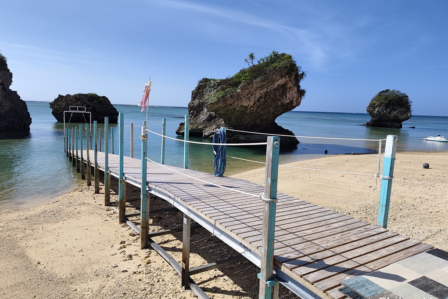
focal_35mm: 24
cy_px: 150
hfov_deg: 73.8
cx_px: 224
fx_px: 299
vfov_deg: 53.1
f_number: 1.7
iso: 50
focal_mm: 6.07
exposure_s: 1/720
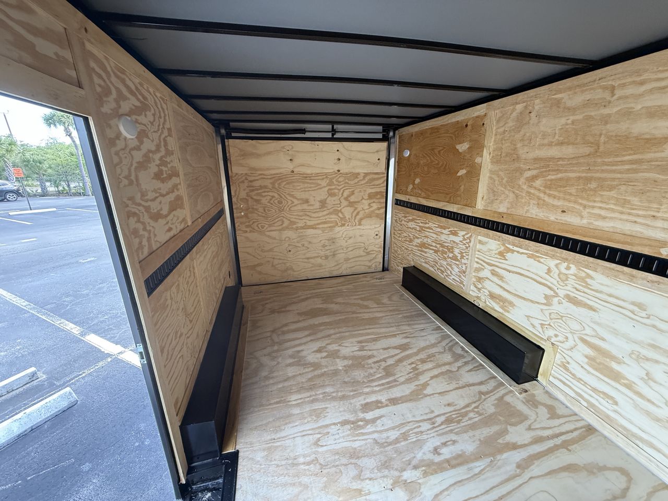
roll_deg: +1.1
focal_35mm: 14
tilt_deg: -15.7
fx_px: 270
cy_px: 250
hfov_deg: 102.1
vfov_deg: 85.7
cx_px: 334
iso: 320
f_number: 2.2
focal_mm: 2.22
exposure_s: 1/97
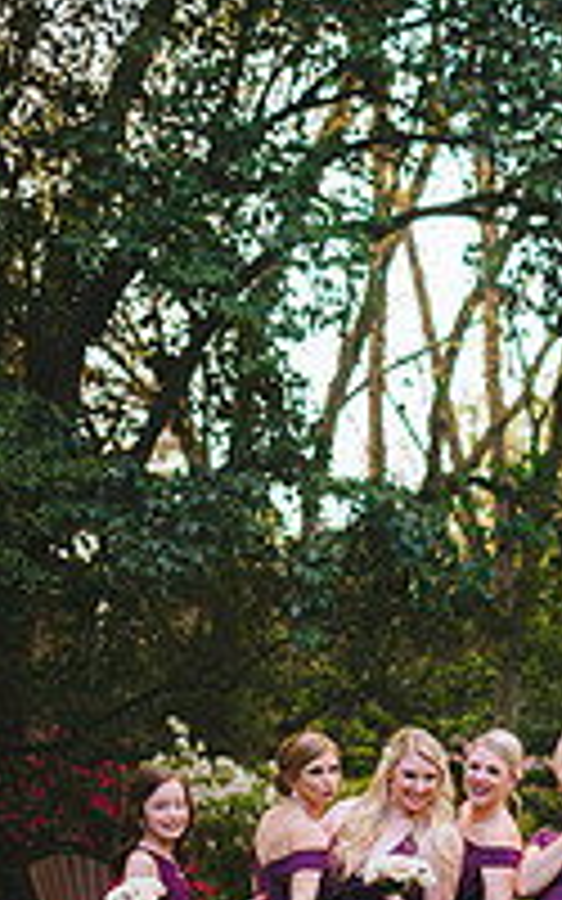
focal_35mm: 148
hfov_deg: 8.4
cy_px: 832
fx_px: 3627
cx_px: 1151
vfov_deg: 14.0
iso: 400
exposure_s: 1/320
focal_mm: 50
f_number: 2
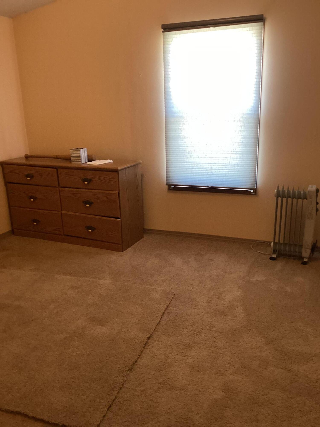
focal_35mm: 31
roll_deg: +1.4
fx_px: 382
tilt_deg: -17.1
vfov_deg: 58.4
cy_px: 214
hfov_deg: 45.4
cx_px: 160
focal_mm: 3.3
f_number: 2.4
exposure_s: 1/40
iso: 250
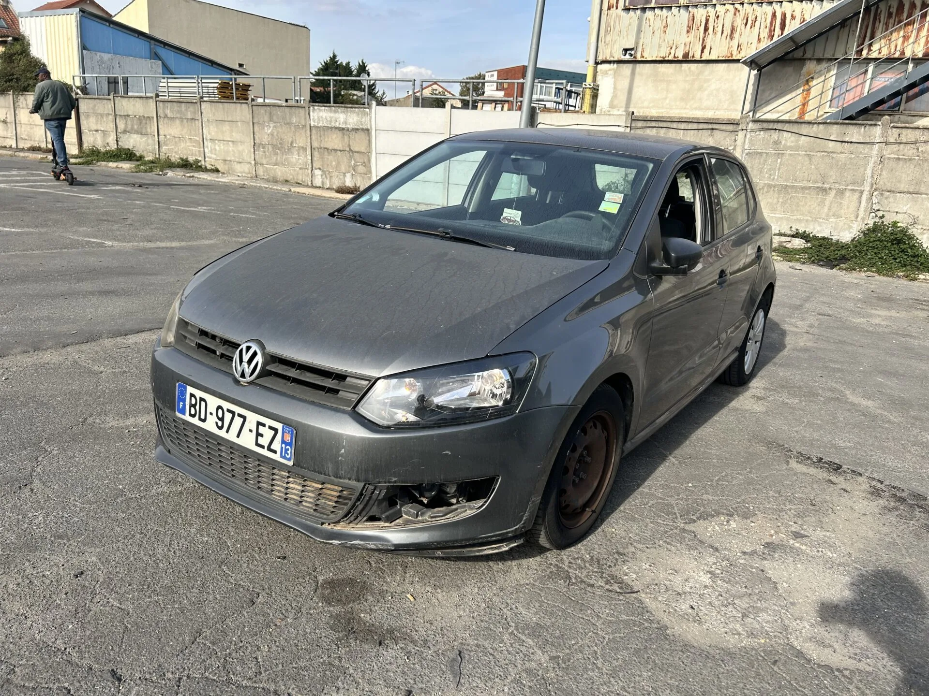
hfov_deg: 67.3
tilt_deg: -15.3
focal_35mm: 26
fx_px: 698
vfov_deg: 53.1
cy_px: 348
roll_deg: -4.1
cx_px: 464
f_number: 1.5
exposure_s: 1/2513
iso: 50
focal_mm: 5.7
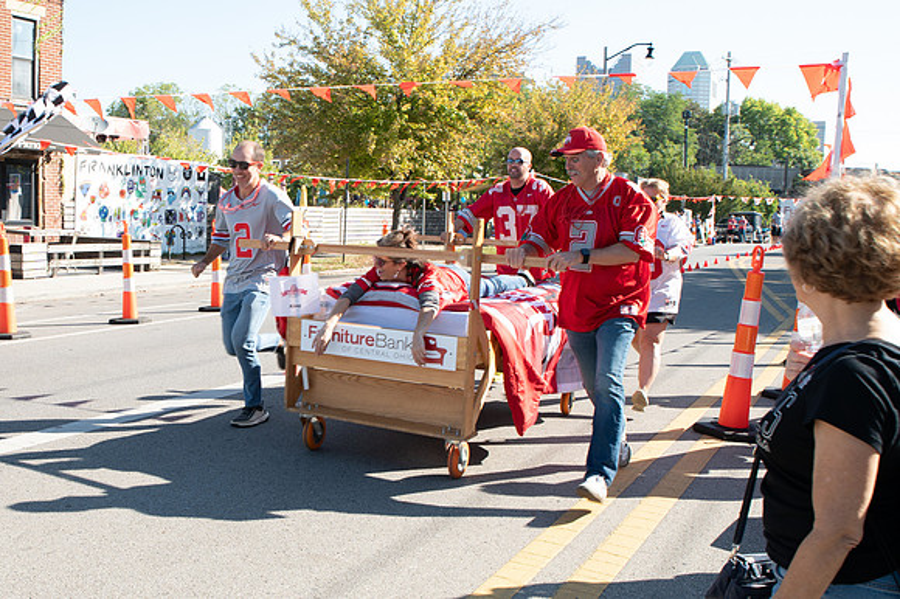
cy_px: 310
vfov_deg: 35.2
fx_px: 944
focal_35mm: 38
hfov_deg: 49.8
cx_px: 277
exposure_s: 1/160
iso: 320
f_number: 9
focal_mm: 24
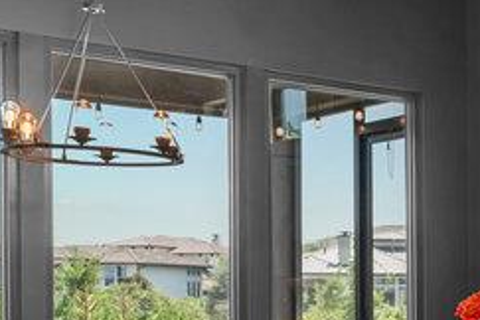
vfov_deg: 16.3
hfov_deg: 18.7
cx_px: 881
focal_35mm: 83
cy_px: 309
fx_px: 1100
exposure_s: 1/13
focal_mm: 19.6
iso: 400
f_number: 8
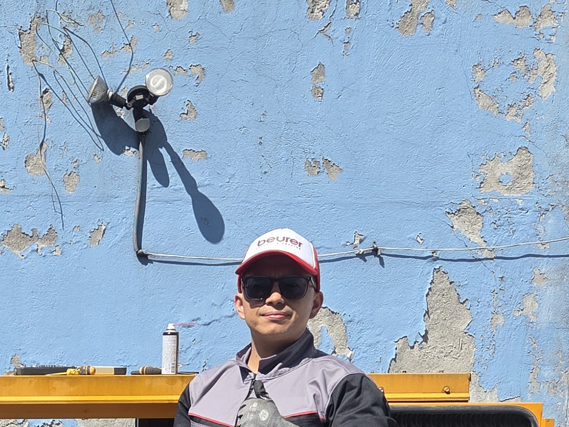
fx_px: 1233
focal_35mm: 75
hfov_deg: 24.8
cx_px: 6
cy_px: 603
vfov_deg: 17.9
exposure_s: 1/3540
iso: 80
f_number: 1.8
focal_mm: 5.4
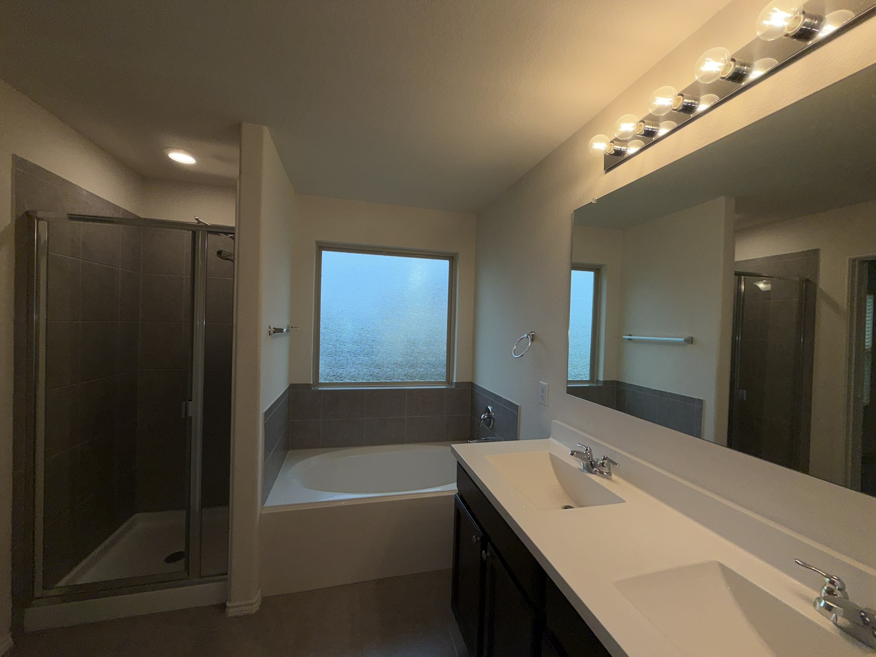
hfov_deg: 102.1
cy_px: 328
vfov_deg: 85.7
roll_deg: -1.5
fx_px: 354
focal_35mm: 14
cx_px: 438
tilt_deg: -1.9
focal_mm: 2.22
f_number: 2.2
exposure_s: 1/120
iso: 20
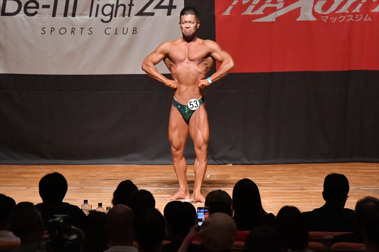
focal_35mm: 240
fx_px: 2525
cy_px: 126
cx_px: 190
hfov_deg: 8.6
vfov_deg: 5.7
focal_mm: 160
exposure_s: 1/400
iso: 12800
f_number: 5.6
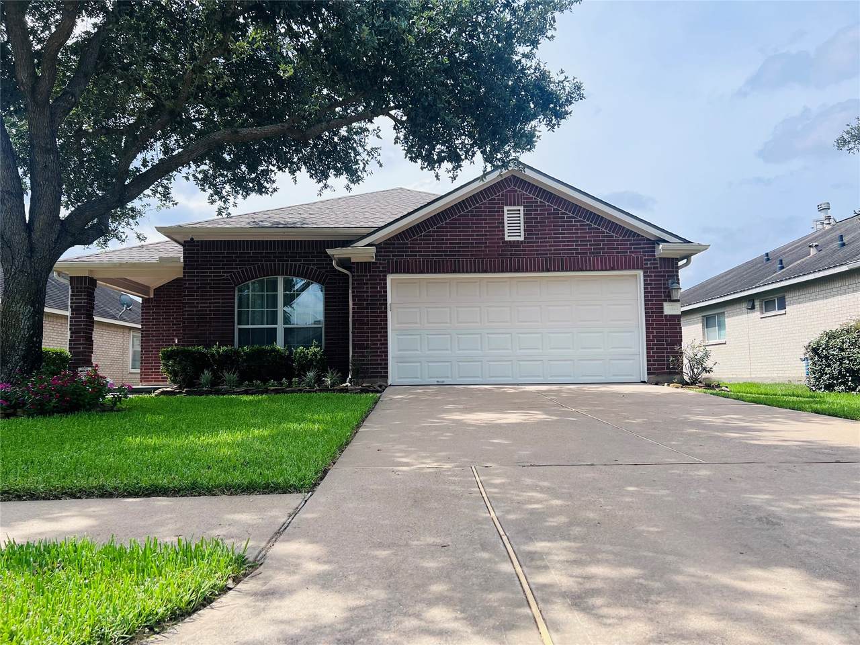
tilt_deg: +5.8
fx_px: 646
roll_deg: +1.1
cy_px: 322
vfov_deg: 53.1
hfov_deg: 67.3
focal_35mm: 26
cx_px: 430
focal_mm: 5.7
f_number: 1.5
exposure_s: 1/3704
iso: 50
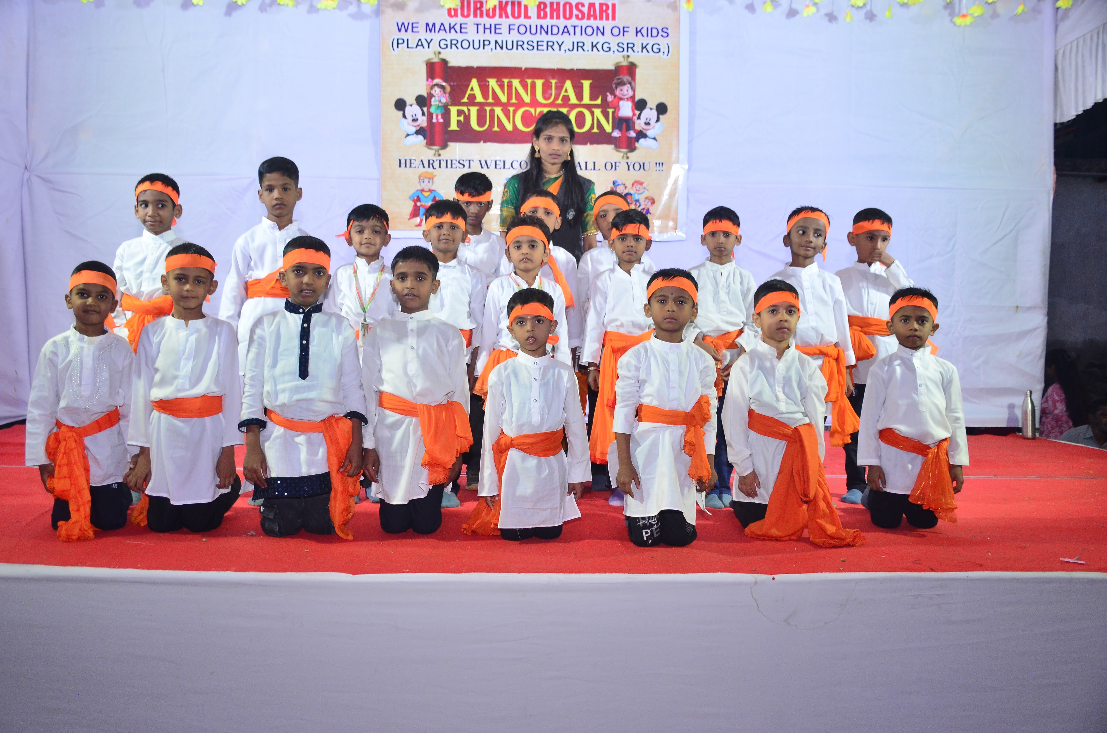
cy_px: 366
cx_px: 554
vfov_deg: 38.2
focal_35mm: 34
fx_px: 1059
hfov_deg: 55.2
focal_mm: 23
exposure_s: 1/125
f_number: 4
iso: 800
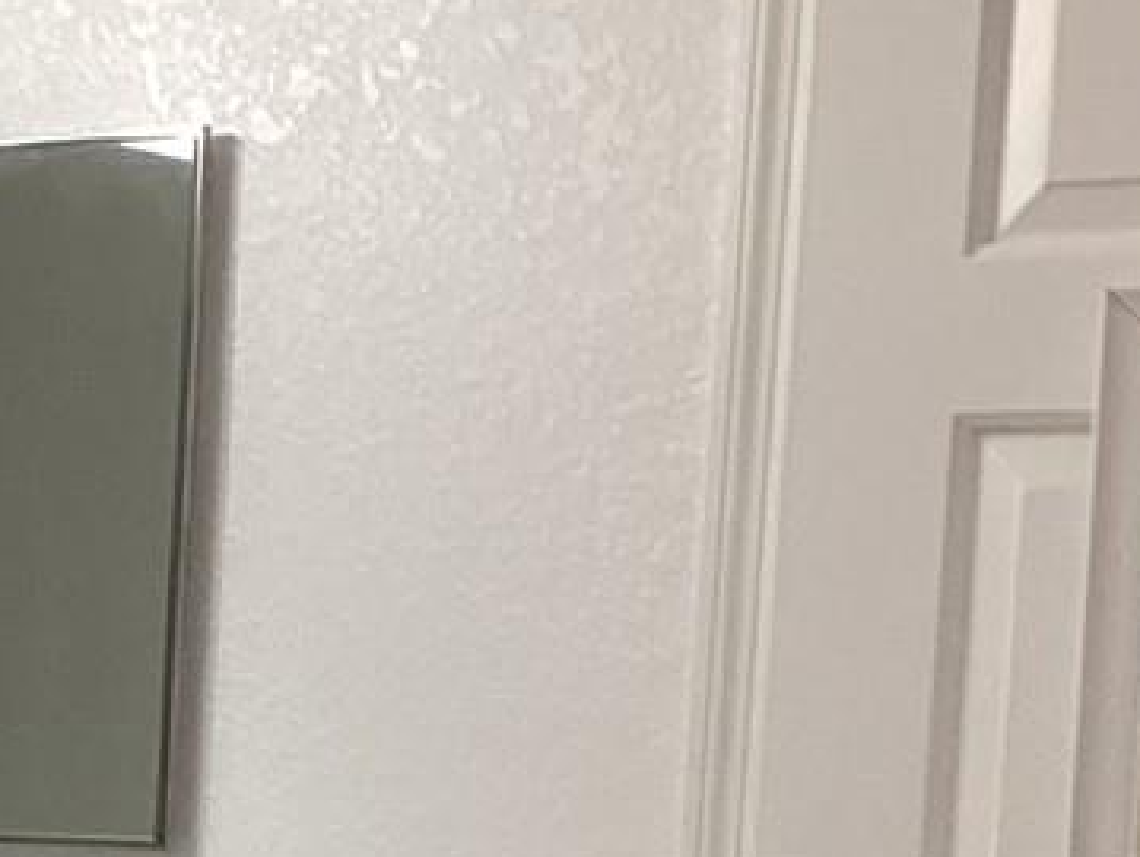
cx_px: -794
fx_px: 4549
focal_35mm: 138
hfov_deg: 13.1
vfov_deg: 10.4
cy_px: 1257
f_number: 2.4
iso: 125
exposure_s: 1/60
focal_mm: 3.3
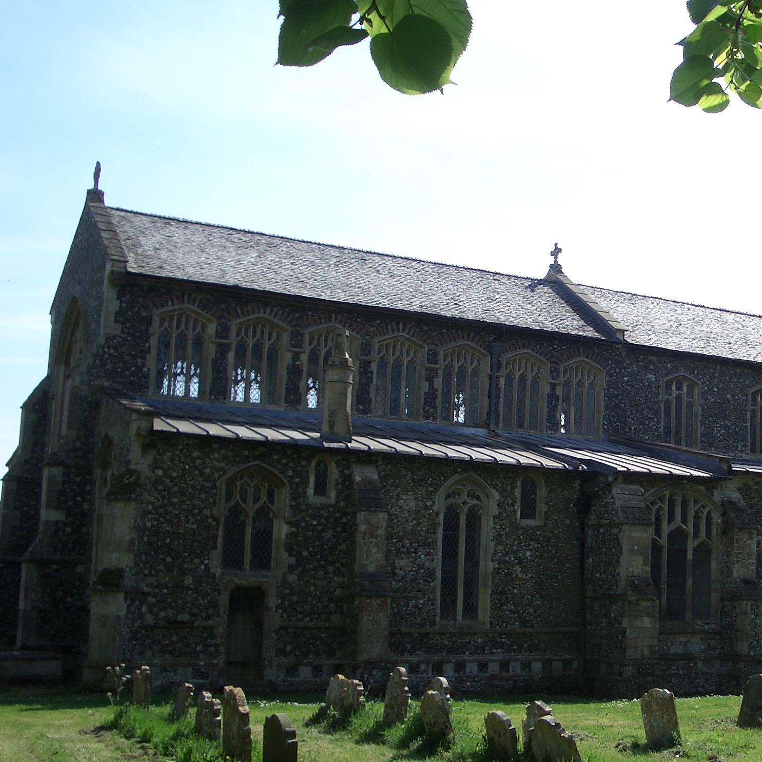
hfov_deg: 34.6
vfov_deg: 35.3
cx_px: 575
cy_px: 403
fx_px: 1195
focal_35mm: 48
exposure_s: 1/400
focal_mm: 5.8
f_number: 4.3
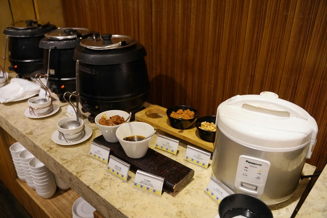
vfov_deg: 46.4
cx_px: 164
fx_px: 254
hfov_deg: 65.5
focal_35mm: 28
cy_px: 109
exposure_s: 1/160
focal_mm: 28
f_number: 2.8
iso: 2000
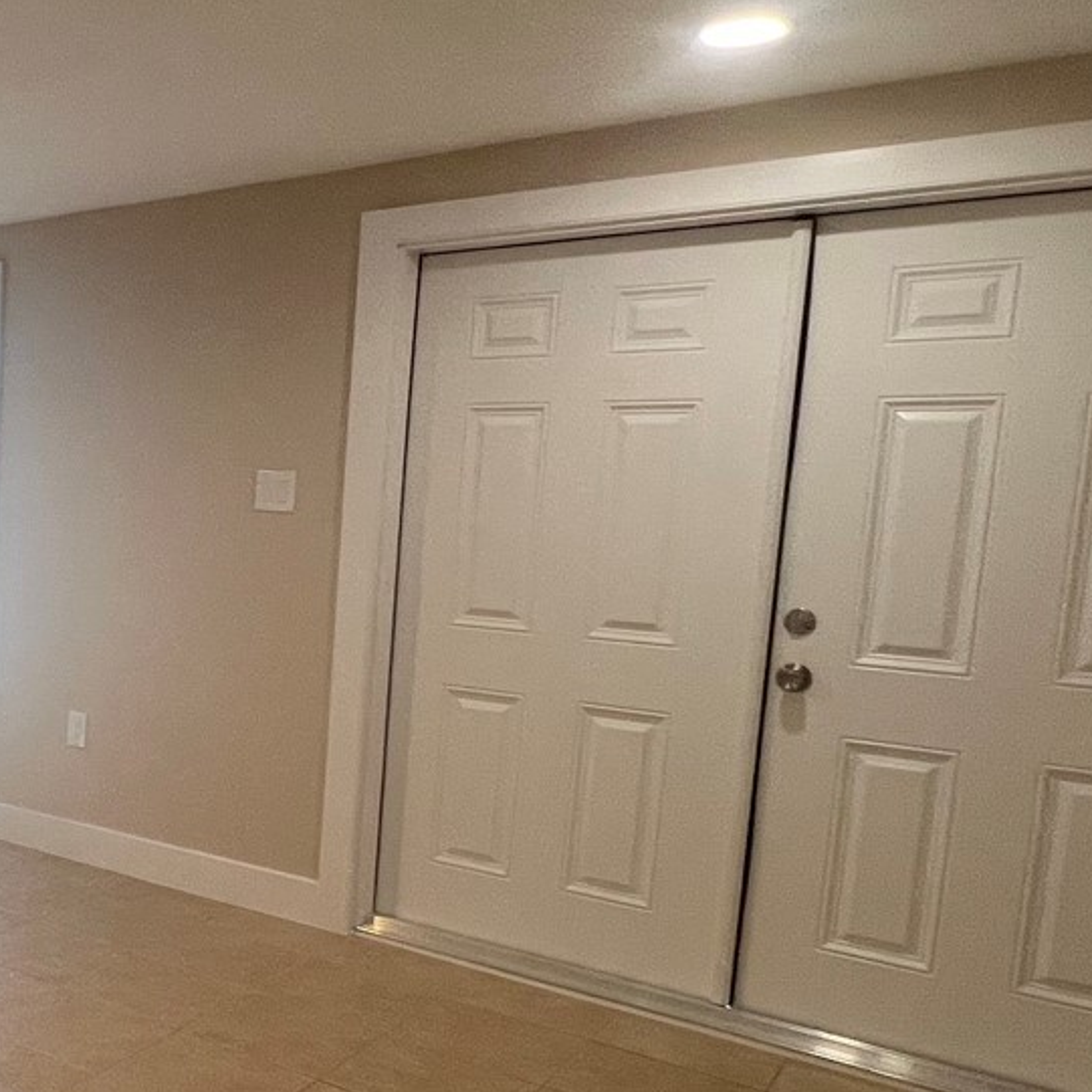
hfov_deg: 38.1
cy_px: 614
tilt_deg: -6.3
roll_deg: -0.9
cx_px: -172
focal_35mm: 34
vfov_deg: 48.3
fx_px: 1213
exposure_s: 1/120
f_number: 1.8
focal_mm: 1.57
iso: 100
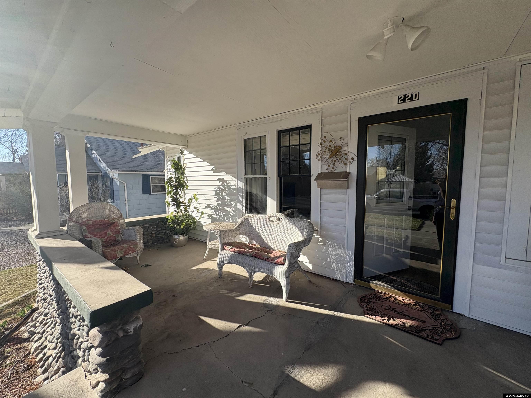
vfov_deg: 85.7
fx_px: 215
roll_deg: +0.7
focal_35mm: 14
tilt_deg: -2.2
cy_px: 199
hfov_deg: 102.1
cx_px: 266
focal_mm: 2.22
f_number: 2.2
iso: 64
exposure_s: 1/1063
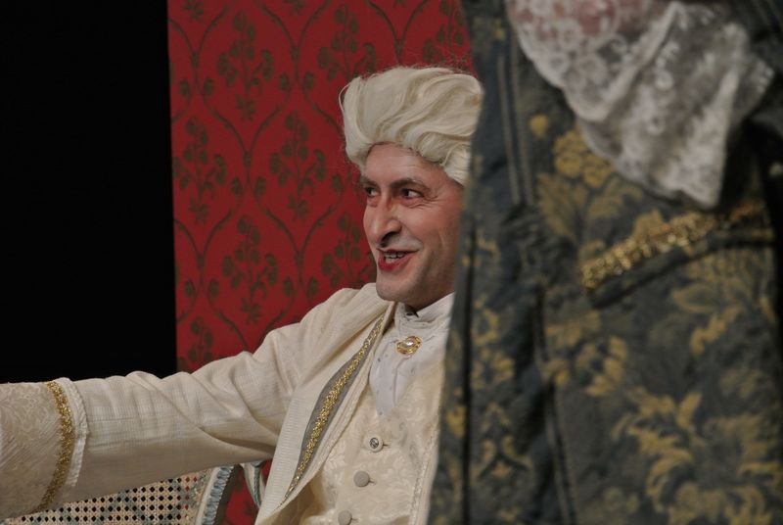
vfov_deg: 4.6
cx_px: 392
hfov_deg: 6.9
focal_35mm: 297
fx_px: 6469
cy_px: 262
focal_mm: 110
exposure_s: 1/60
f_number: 5.6
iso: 800
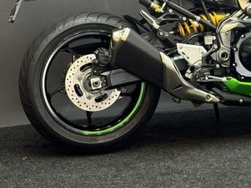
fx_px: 740
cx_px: 218
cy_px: -3
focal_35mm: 102
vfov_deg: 14.3
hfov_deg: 19.0
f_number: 1.78
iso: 200
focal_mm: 6.76
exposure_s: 1/50
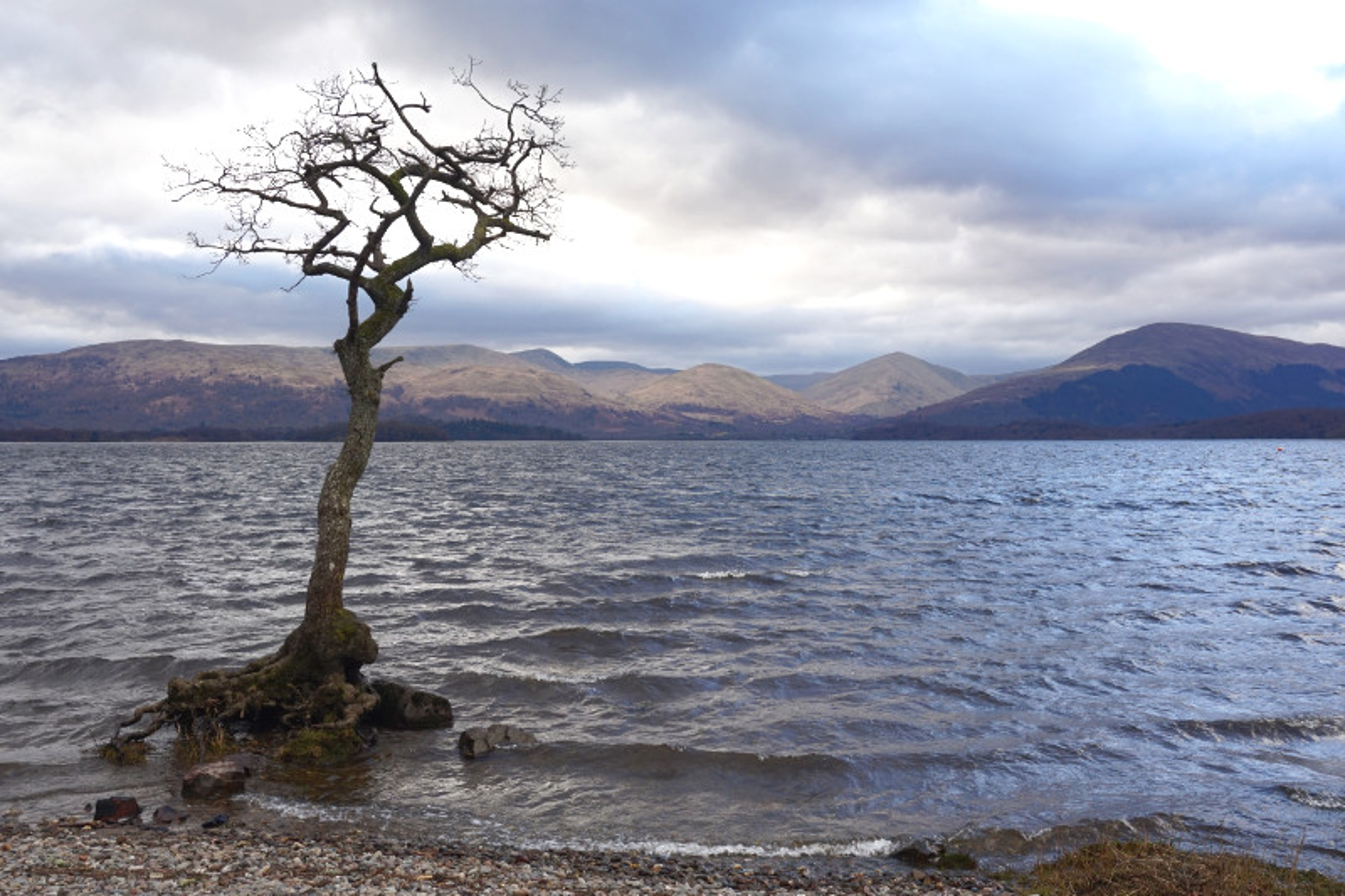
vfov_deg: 36.9
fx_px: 1345
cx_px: 672
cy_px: 448
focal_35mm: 36
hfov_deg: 53.1
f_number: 8
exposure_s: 1/80
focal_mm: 24
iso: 100
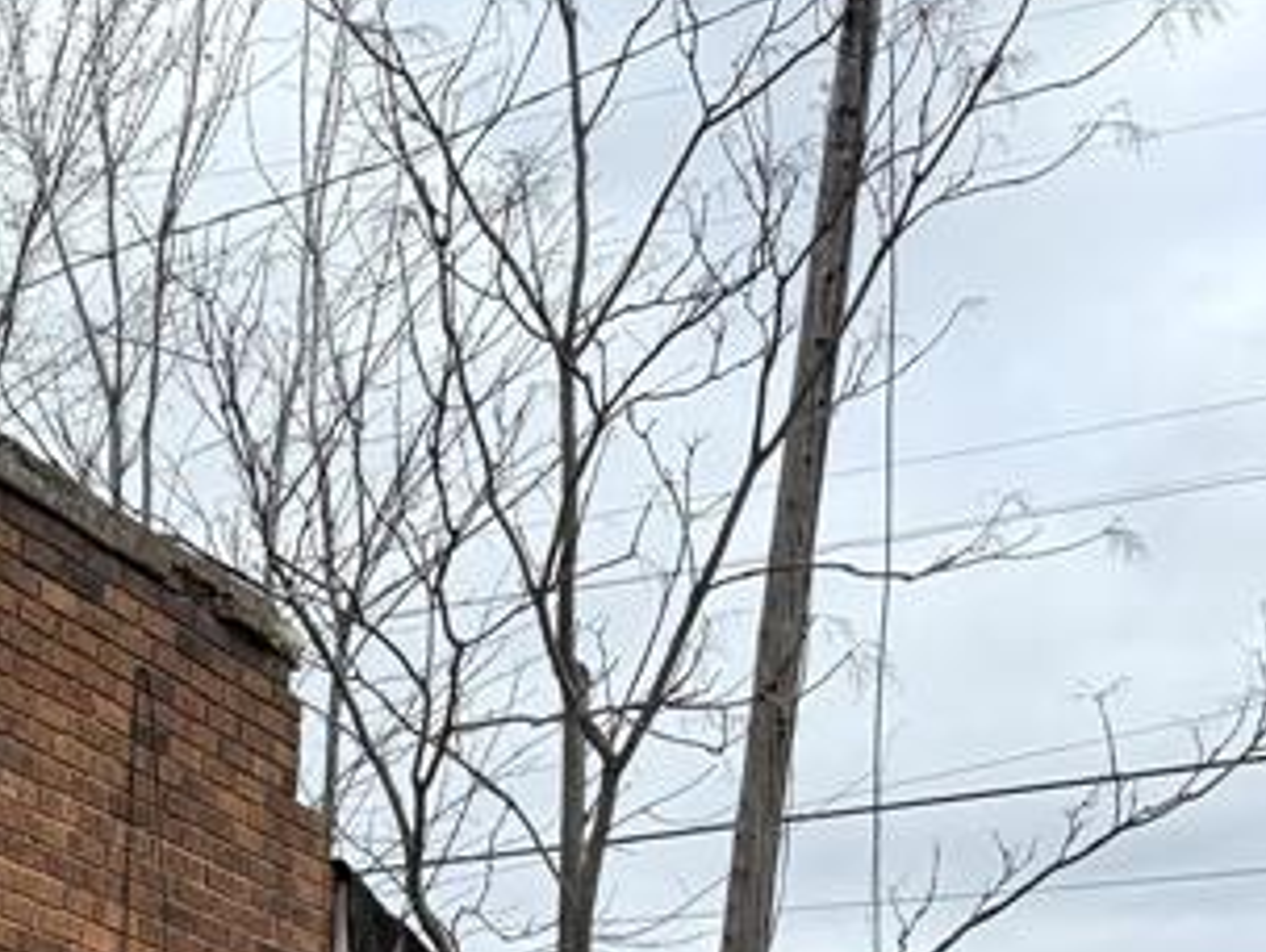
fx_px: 2966
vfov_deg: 16.2
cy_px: 1541
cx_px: -539
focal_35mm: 81
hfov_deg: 21.0
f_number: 1.78
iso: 80
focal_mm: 6.76
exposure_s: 1/4405
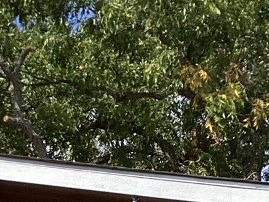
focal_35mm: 147
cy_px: 446
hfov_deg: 13.4
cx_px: 100
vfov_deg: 9.3
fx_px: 1142
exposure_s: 1/1101
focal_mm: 3.3
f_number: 2.4
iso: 25
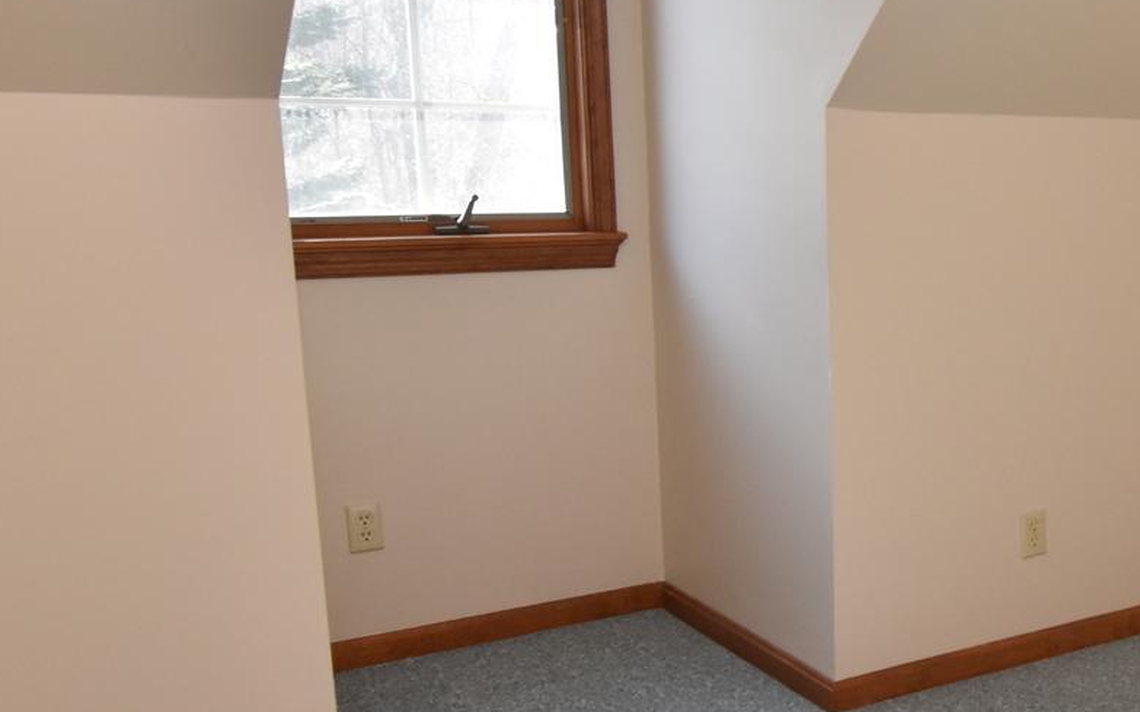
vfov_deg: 26.8
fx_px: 1491
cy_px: 439
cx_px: 1259
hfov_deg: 35.6
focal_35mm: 48
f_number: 5.6
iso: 800
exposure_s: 1/125
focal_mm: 12
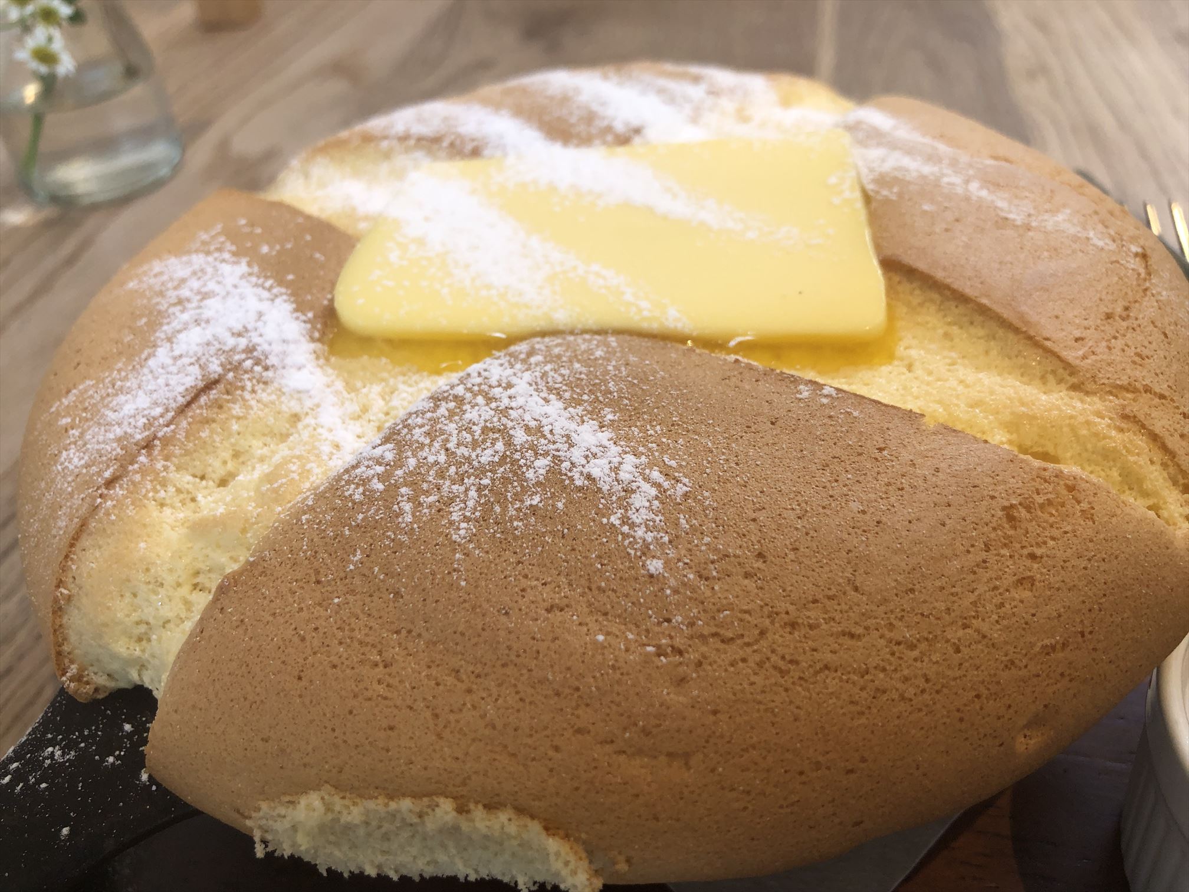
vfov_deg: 49.7
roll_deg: +4.3
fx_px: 962
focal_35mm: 28
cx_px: 594
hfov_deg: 63.4
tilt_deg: -38.8
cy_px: 446
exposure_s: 1/120
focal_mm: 3.99
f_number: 1.8
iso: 50
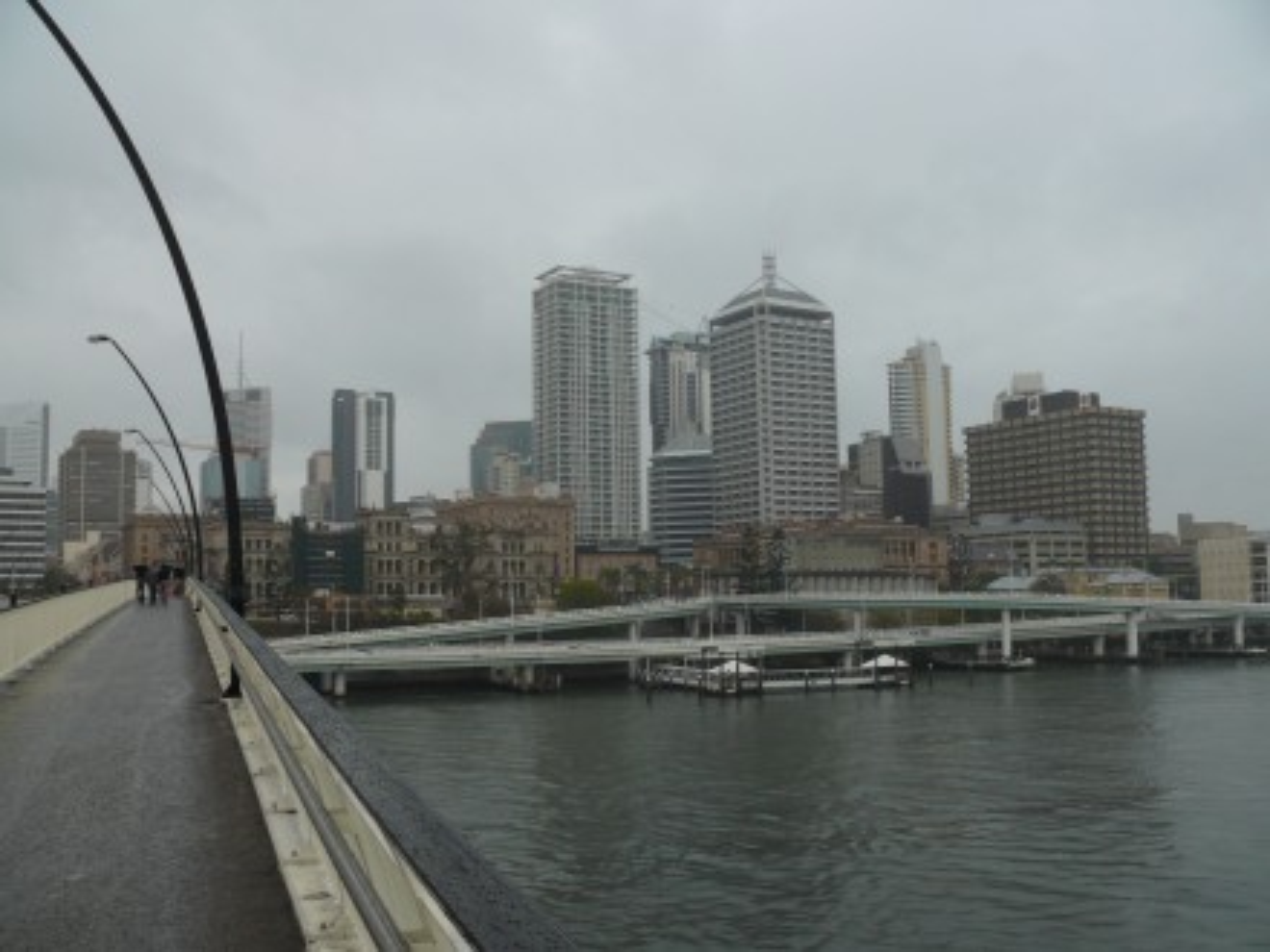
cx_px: 635
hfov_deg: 52.6
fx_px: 1284
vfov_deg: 40.7
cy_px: 476
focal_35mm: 35
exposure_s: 1/160
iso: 100
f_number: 4
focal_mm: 7.4
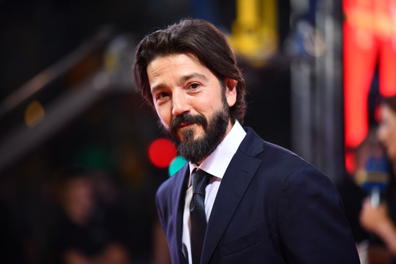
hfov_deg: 10.3
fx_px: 2200
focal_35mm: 200
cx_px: 198
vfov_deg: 6.9
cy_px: 132
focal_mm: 200
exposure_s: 1/800
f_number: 2.8
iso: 800
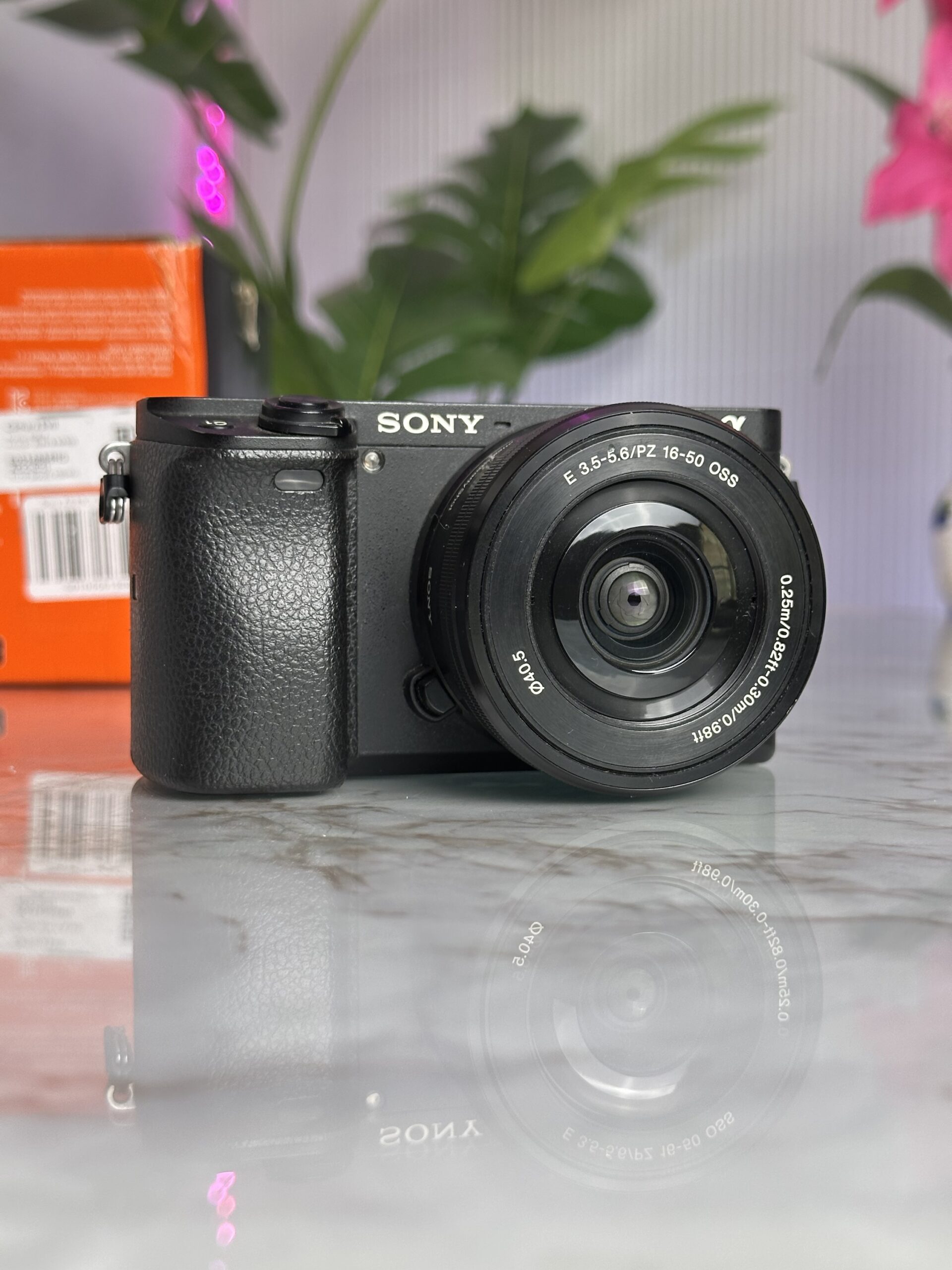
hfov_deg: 30.3
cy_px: 635
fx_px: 1760
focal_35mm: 48
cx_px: 476
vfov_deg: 39.7
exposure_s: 1/206
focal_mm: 6.86
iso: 125
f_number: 1.78
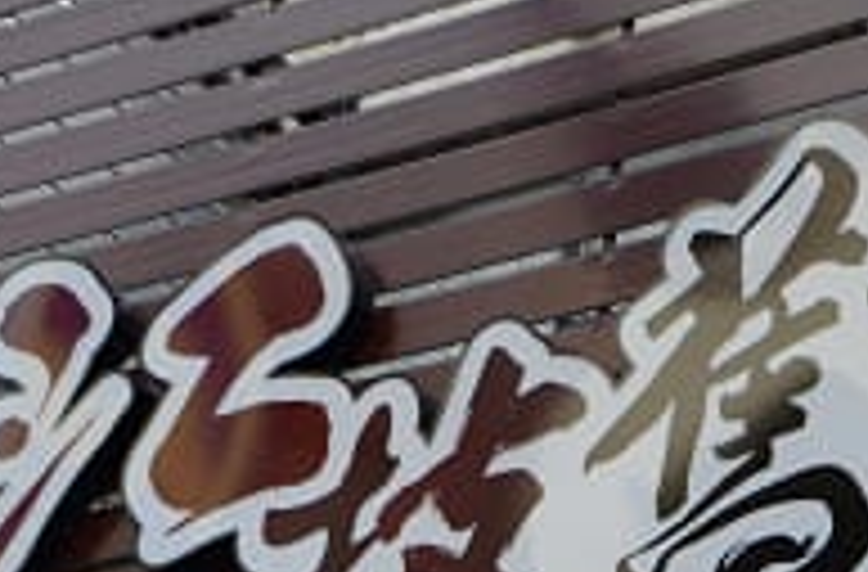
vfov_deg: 7.4
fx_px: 4394
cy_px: 599
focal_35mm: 183
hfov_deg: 11.3
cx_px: 580
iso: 400
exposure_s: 1/1600
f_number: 4.2
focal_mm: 42
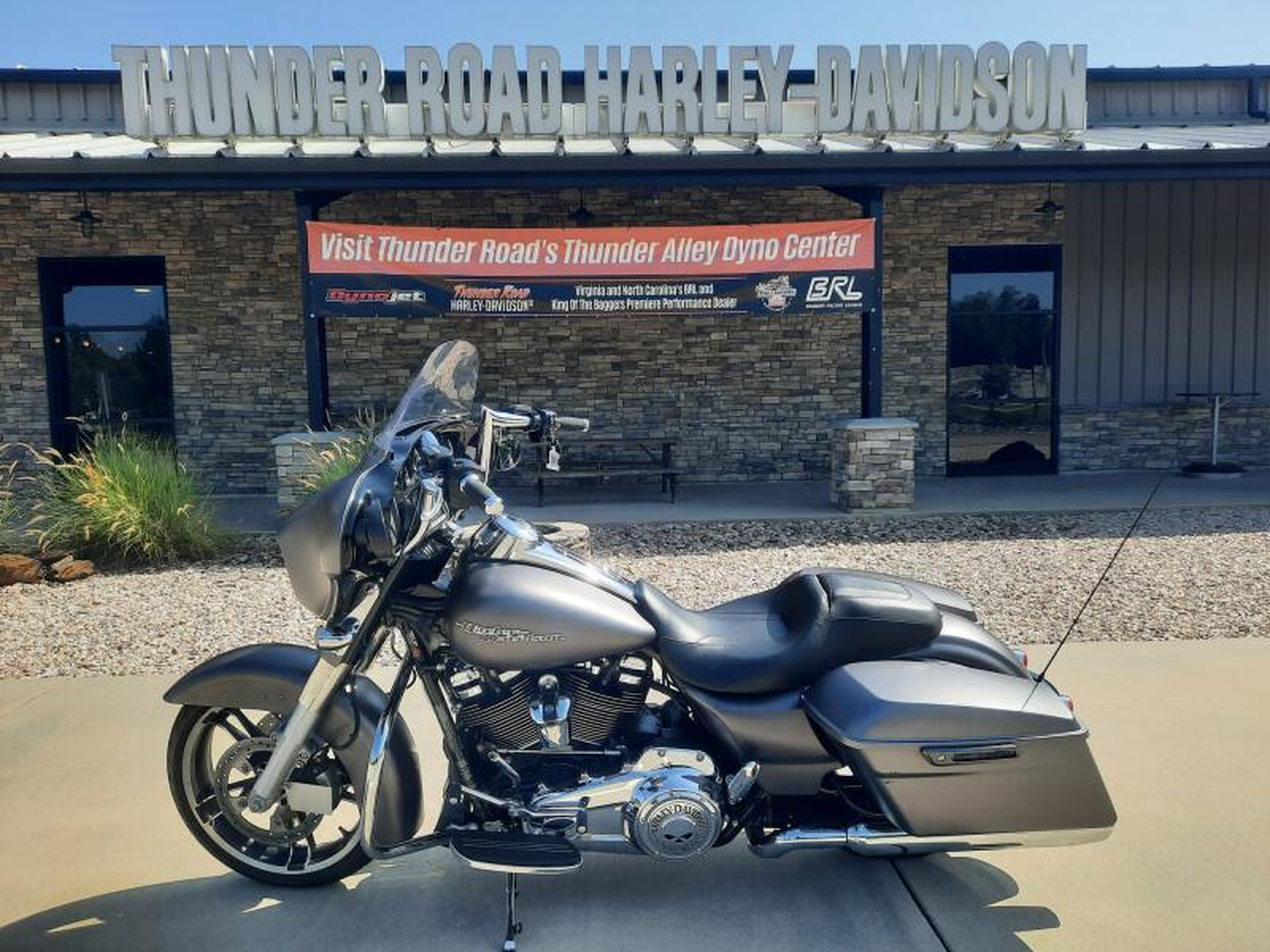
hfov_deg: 69.4
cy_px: 476
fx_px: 917
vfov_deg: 54.9
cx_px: 635
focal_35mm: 25
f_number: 2
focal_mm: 4.6
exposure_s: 1/472
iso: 32
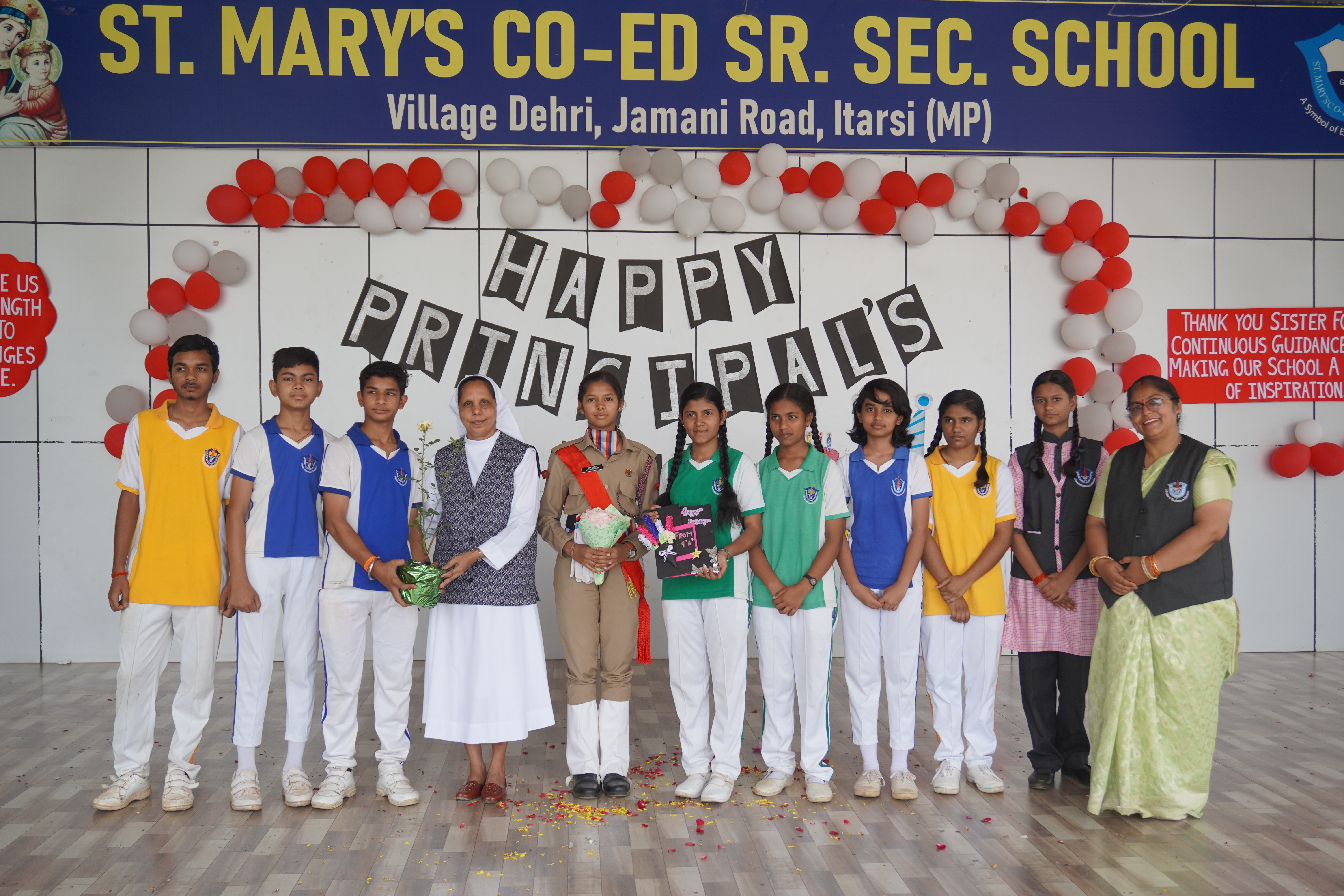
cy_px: 448
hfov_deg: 49.6
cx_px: 672
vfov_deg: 34.2
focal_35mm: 39
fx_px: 1456
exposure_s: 1/200
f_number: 4.5
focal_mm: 26
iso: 100
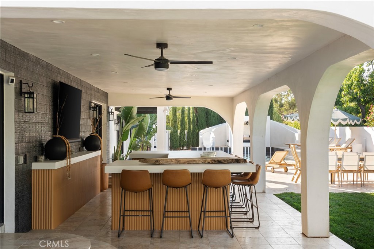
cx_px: 187
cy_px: 124
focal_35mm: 38
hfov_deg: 50.7
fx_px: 395
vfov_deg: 35.1
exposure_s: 1/13
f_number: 11
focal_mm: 38
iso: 100
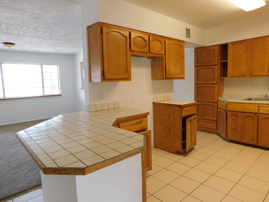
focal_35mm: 23
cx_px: 134
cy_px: 101
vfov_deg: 58.9
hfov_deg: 73.9
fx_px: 179
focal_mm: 4
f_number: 3
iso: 140
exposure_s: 1/30
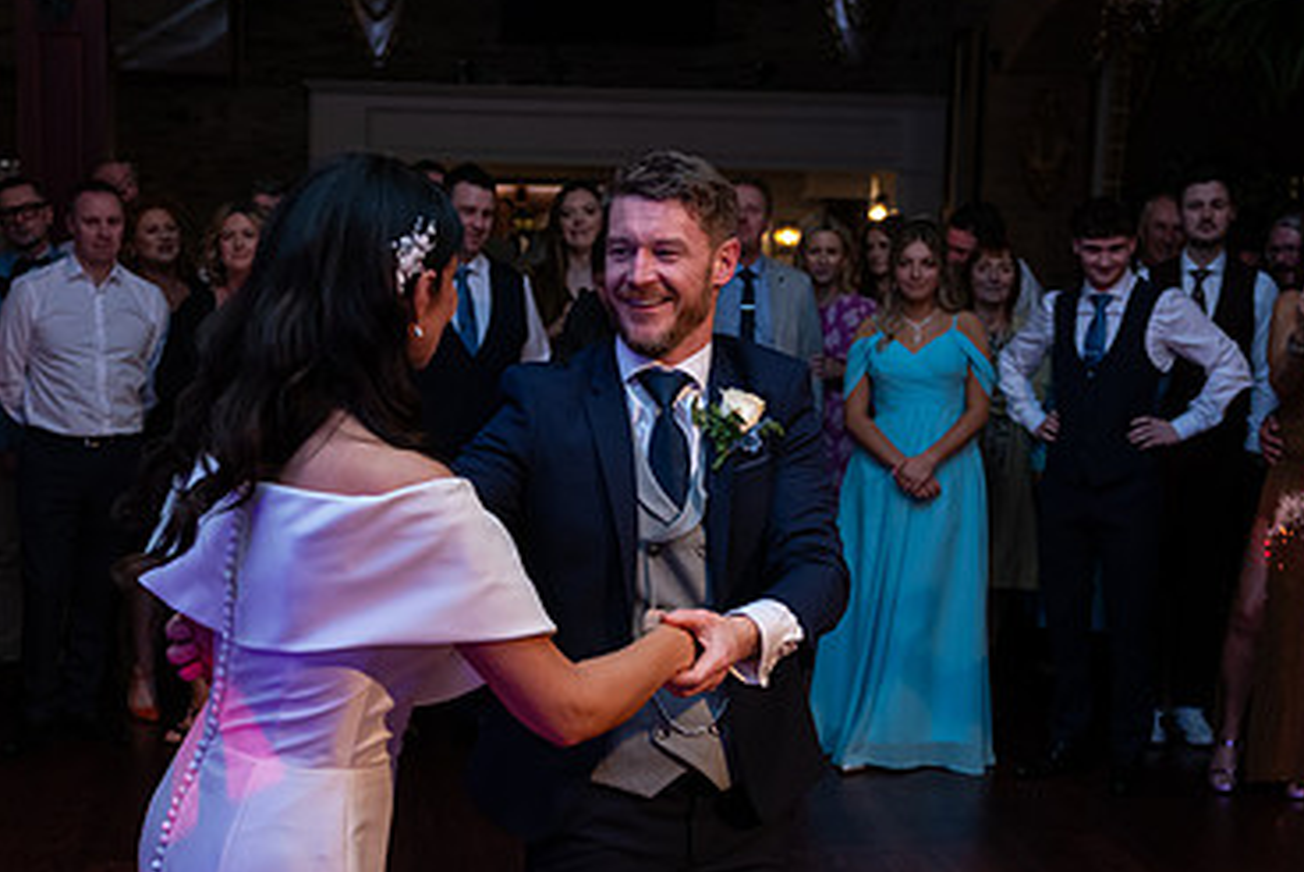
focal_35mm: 63
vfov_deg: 21.5
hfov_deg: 31.8
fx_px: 2284
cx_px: 542
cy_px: 576
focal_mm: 40
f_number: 3.5
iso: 640
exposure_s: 1/160
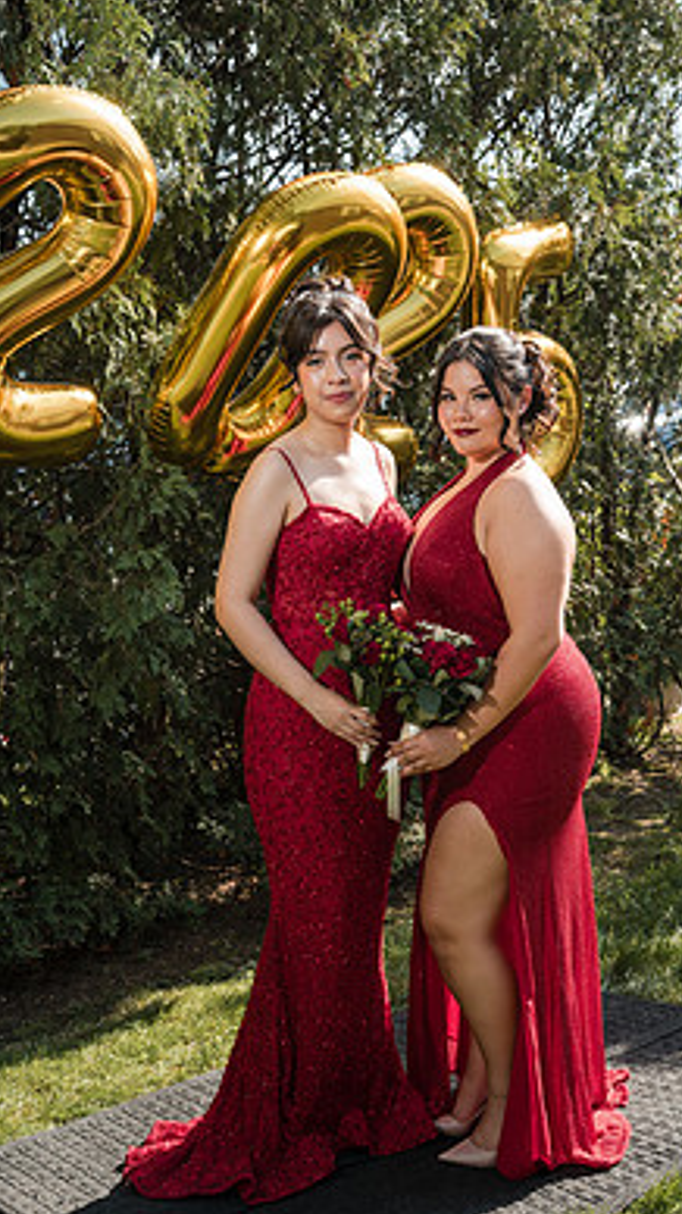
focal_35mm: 51
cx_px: 257
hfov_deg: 23.4
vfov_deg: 40.5
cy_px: 673
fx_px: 1641
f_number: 5
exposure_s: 1/250
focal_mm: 42
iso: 160
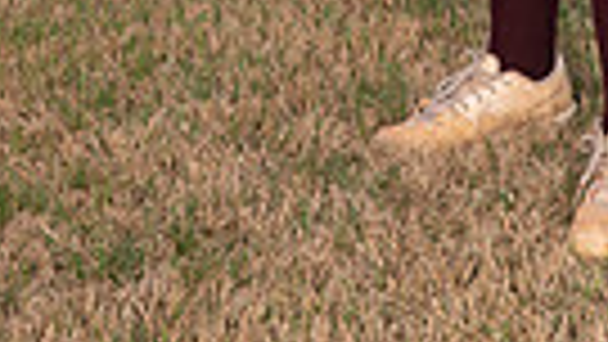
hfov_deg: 9.3
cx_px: 536
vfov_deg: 5.1
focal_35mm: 230
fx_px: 3709
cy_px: -580
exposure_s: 1/320
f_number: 6.3
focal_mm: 66
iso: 320
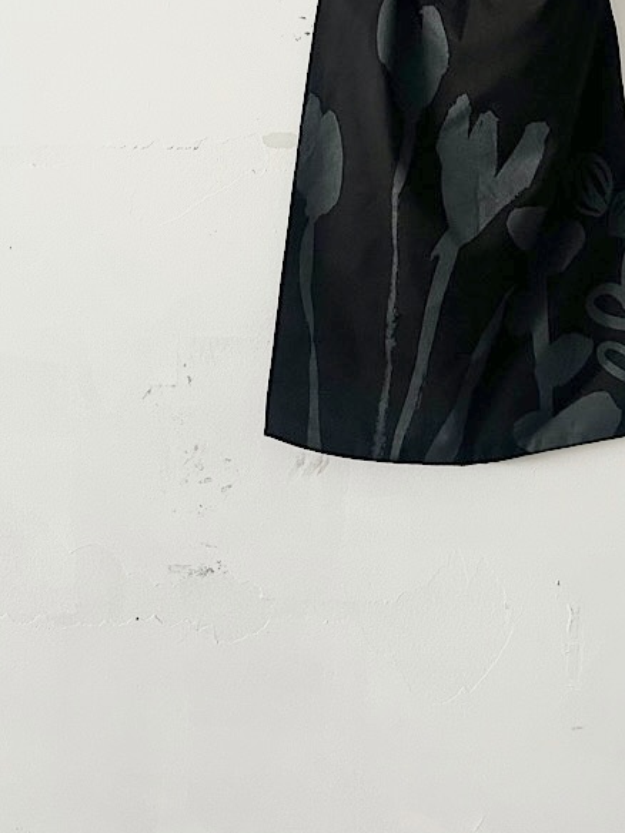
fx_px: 1372
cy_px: -36
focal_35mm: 57
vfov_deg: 30.9
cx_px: 468
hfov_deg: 25.4
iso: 250
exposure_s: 1/60
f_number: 1.5
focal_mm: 5.7
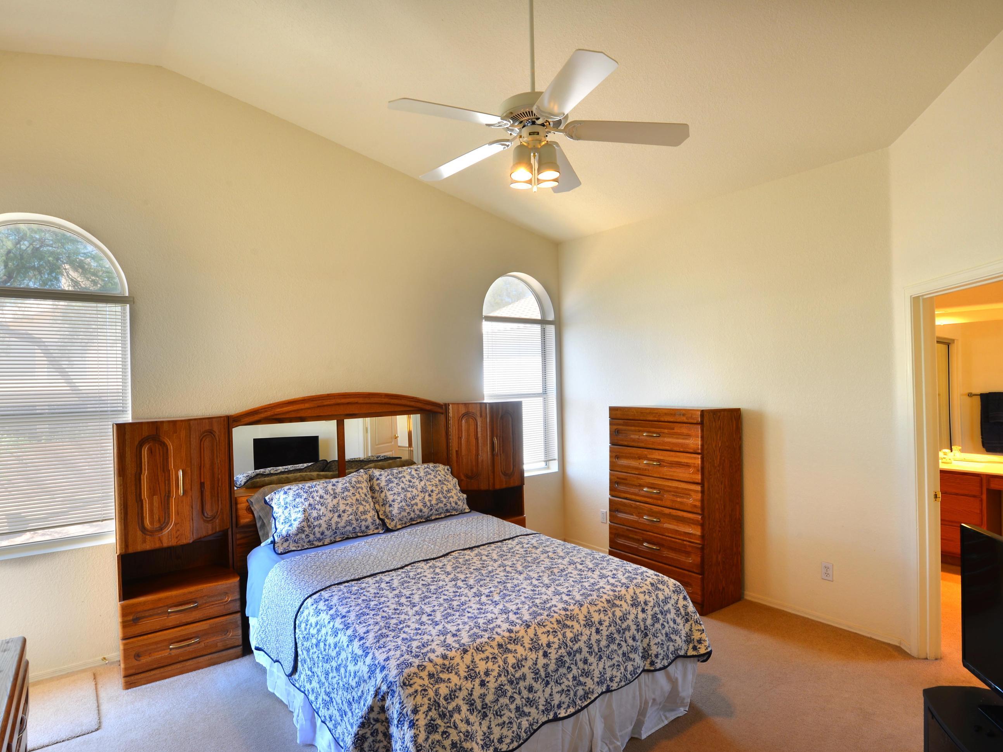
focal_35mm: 19
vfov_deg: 68.7
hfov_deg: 84.7
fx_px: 550
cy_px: 382
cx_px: 495
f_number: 13
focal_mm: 17
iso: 100
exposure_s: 1/3
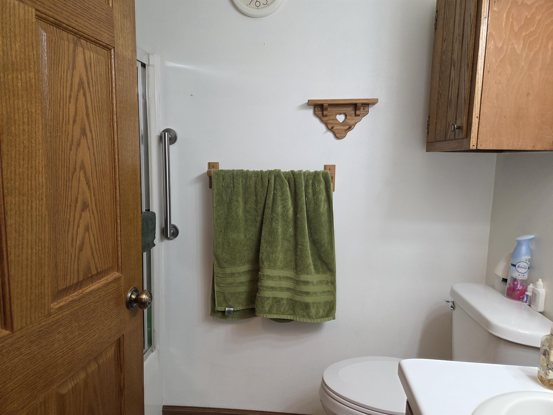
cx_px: 276
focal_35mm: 23
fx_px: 367
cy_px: 208
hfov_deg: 73.9
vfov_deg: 58.9
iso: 200
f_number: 1.8
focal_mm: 5.4
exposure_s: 1/180
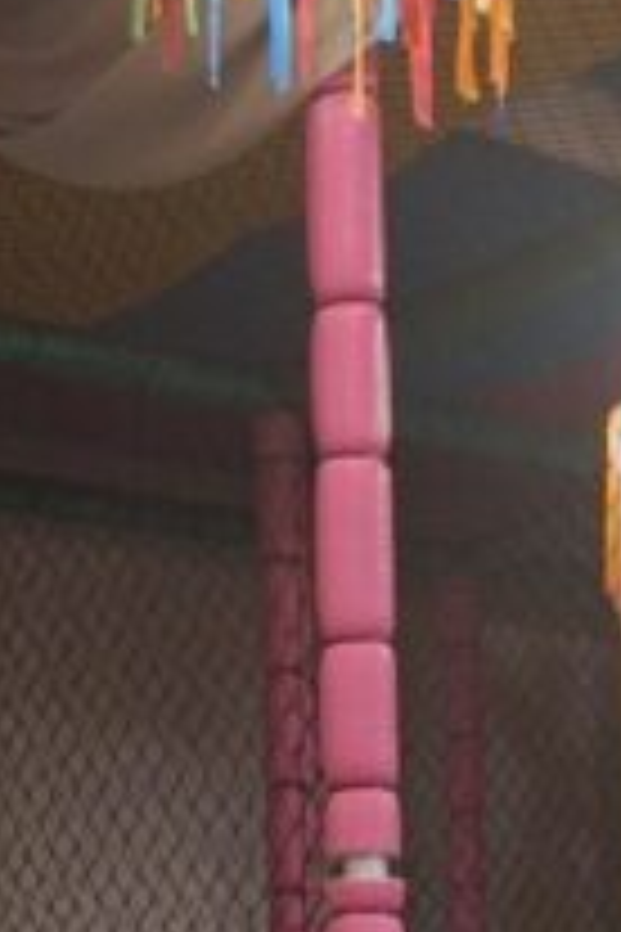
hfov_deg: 11.9
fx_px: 2872
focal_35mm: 111
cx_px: 882
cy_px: 1189
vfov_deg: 17.4
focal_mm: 5.54
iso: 400
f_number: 1.8
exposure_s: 1/30
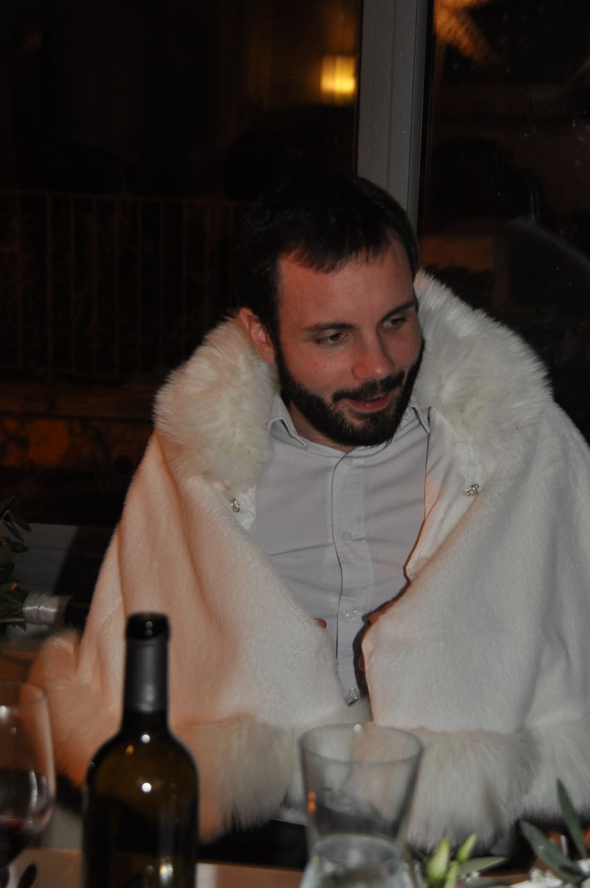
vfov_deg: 22.6
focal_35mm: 90
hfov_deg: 15.1
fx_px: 2218
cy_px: 444
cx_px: 295
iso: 800
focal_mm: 60
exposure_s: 1/60
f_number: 5
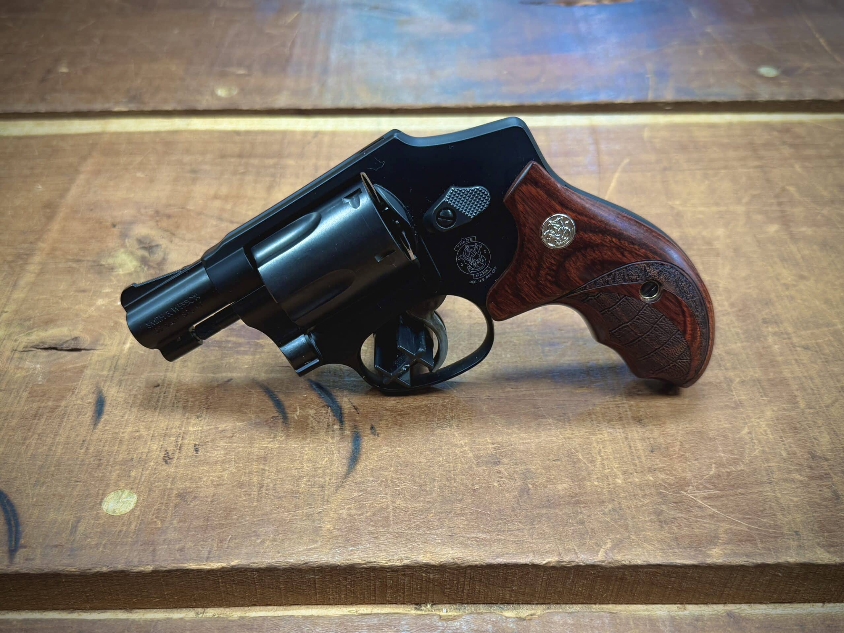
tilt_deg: -44.5
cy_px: 316
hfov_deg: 71.6
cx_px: 422
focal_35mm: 24
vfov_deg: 56.8
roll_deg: +0.7
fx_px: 585
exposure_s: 1/60
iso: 160
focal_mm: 6.76
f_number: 1.78
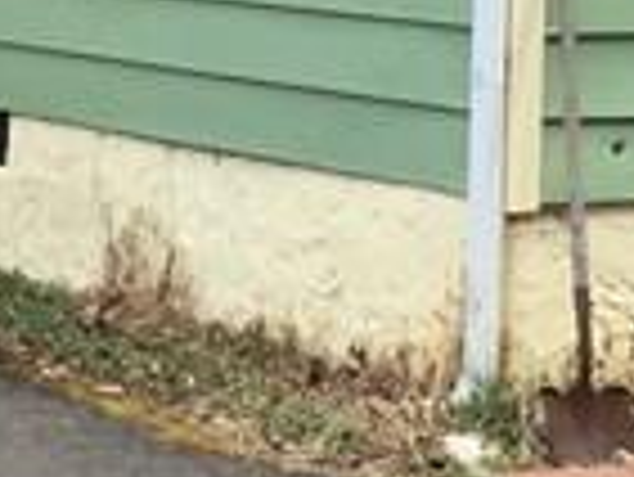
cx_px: -22
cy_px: -194
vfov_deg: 7.0
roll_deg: -2.1
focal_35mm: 211
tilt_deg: -2.1
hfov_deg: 9.3
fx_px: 3868
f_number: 2.2
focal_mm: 4.15
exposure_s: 1/488
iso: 32
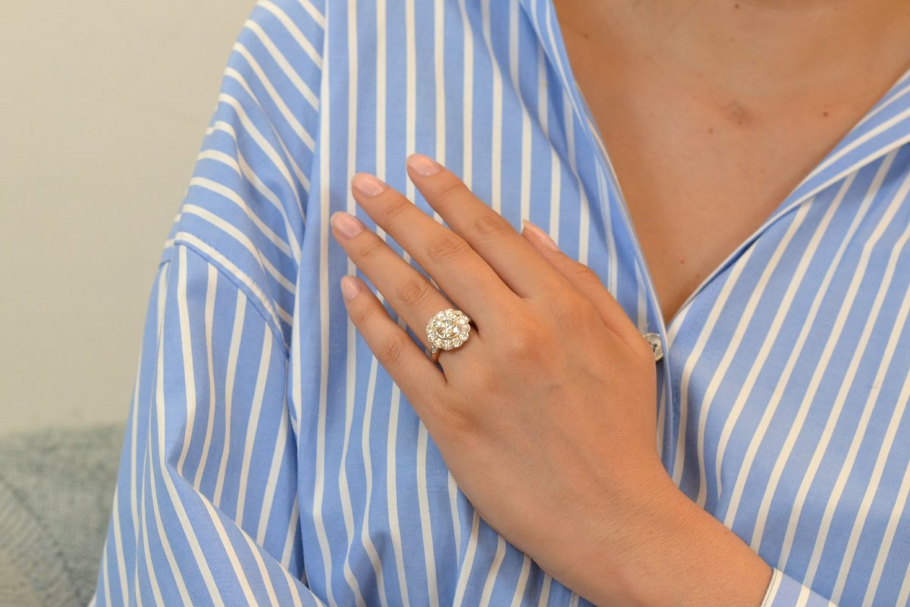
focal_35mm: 128
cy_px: 304
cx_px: 455
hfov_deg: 16.1
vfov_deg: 10.8
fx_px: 3223
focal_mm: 85
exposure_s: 1/125
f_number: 5.6
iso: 1600
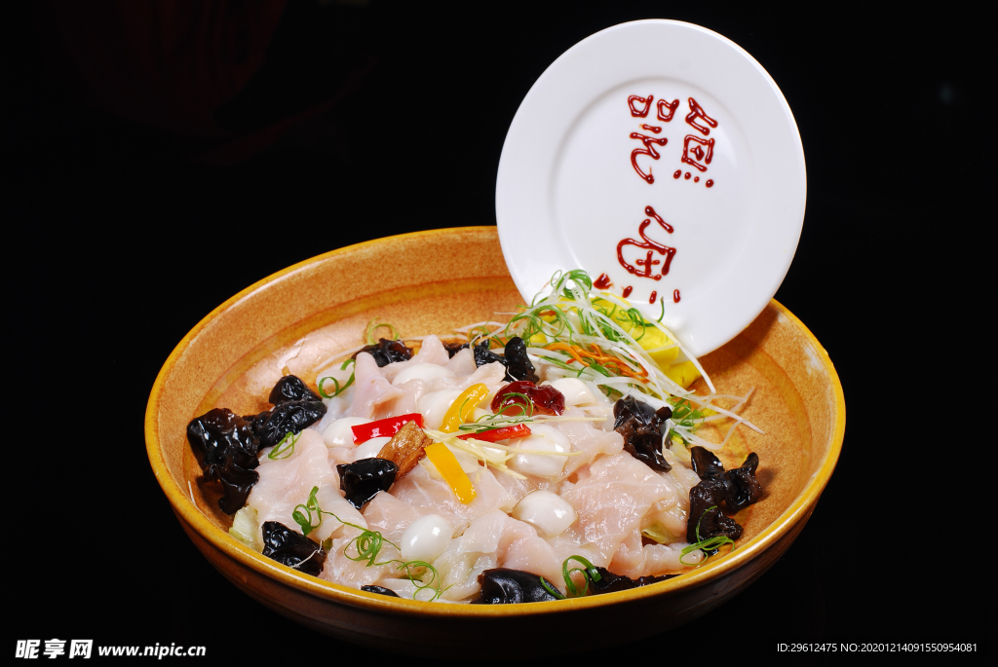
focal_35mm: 75
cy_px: 334
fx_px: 2081
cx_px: 499
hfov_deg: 27.0
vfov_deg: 18.2
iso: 100
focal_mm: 50
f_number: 10
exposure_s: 1/160
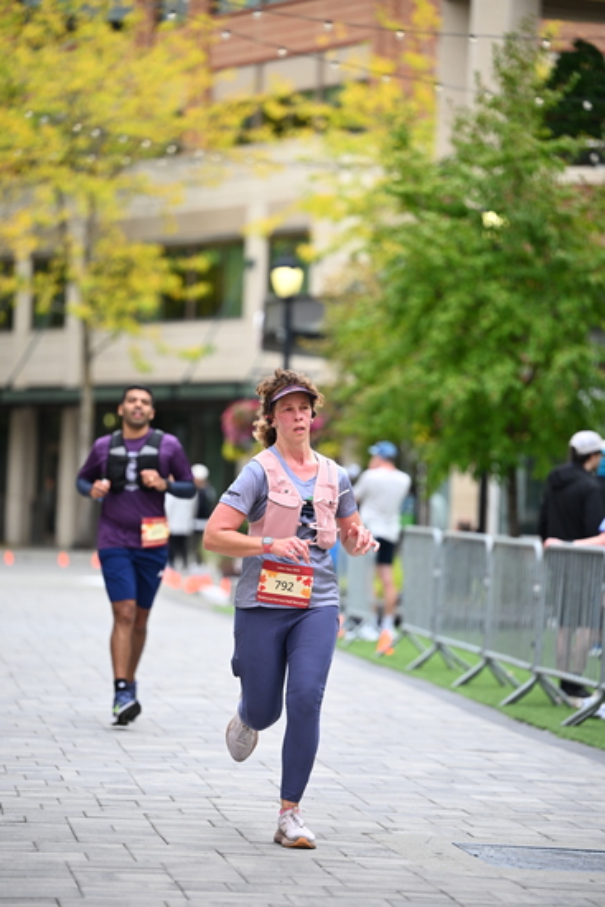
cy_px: 454
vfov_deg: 13.7
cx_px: 302
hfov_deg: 9.2
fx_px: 3779
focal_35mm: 150
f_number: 2.8
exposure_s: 1/2000
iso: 640
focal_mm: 150
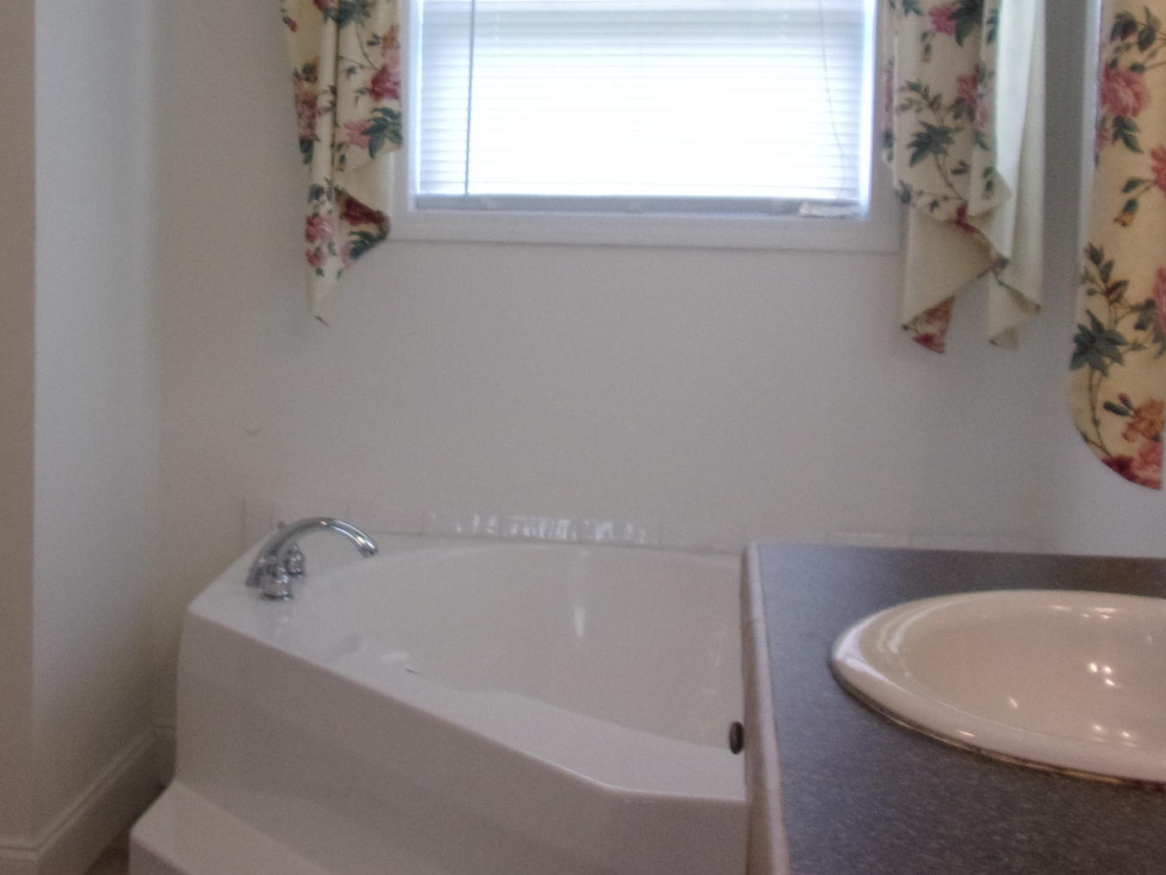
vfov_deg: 27.3
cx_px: 320
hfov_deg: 35.5
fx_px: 1786
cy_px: 263
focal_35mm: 53
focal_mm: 4.3
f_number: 3.3
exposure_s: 1/34
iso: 86
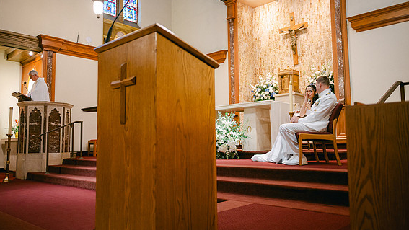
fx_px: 325
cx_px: 207
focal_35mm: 30
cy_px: 117
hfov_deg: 64.3
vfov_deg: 38.9
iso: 1000
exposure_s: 1/125
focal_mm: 28
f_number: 2.8
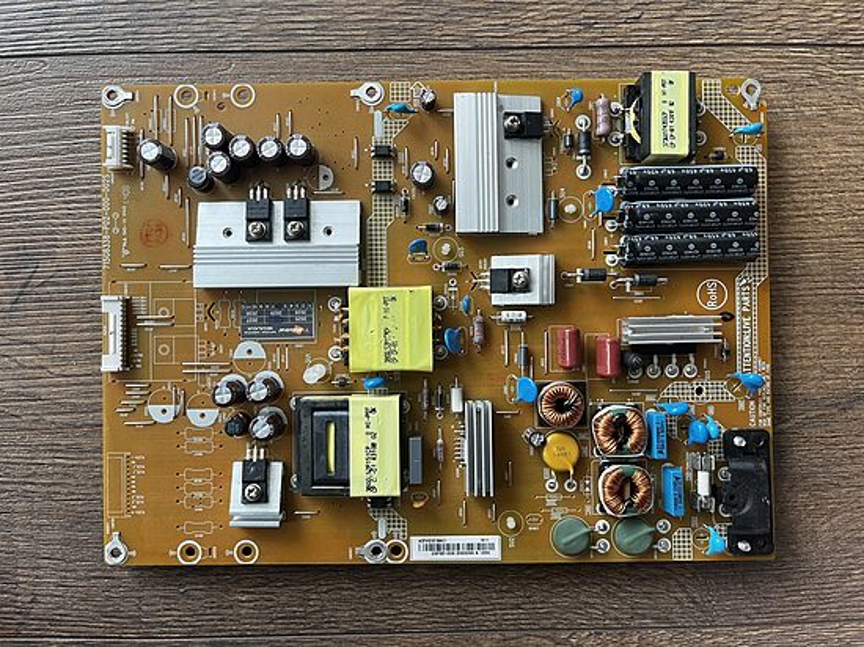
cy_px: 324
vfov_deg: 53.0
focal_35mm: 26
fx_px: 649
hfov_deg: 67.3
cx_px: 432
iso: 125
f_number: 1.6
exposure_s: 1/94
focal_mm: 5.1
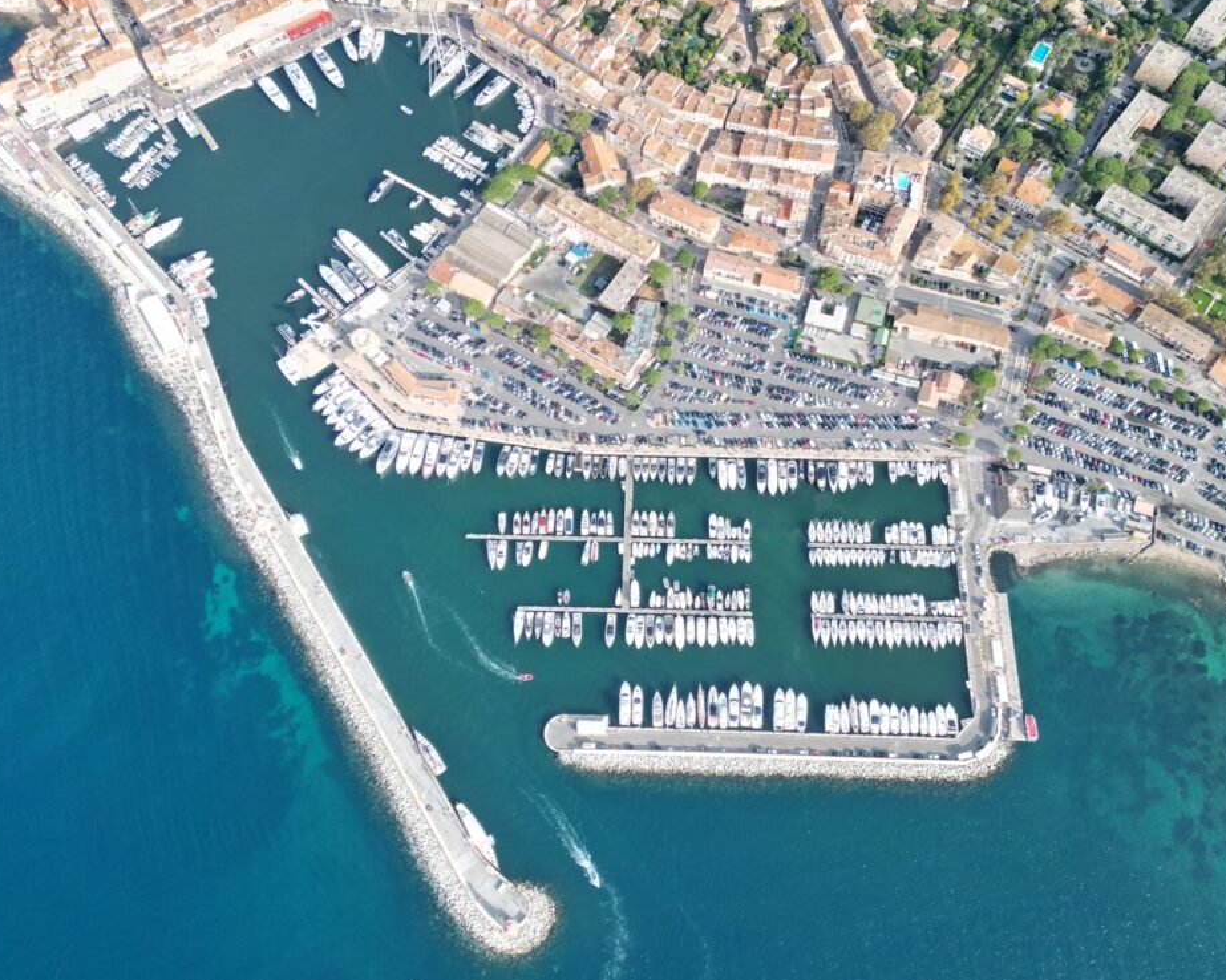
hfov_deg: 66.0
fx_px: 943
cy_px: 490
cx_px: 640
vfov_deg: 54.9
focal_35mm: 26
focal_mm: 6.72
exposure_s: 1/1250
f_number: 1.7
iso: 140
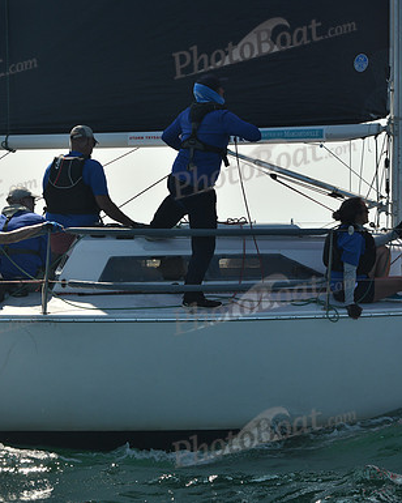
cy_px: 252
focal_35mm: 99
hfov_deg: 15.5
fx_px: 1472
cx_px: 106
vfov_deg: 19.4
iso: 320
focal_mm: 70
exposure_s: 1/640
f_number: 8
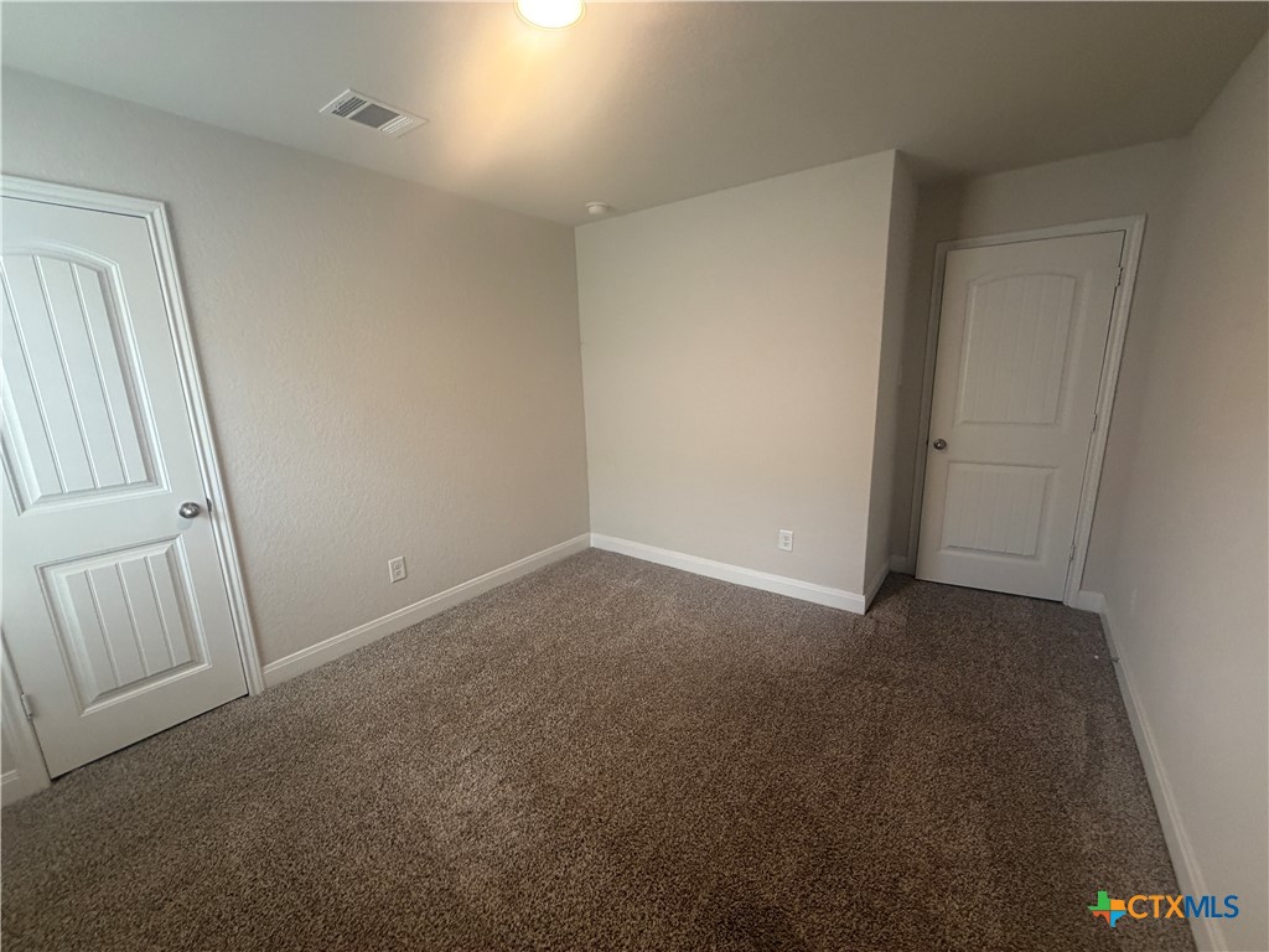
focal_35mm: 14
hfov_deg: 102.1
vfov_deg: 85.7
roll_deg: +3.3
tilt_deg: -12.6
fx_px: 513
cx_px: 634
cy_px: 476
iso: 250
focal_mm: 2.22
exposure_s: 1/120
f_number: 2.2
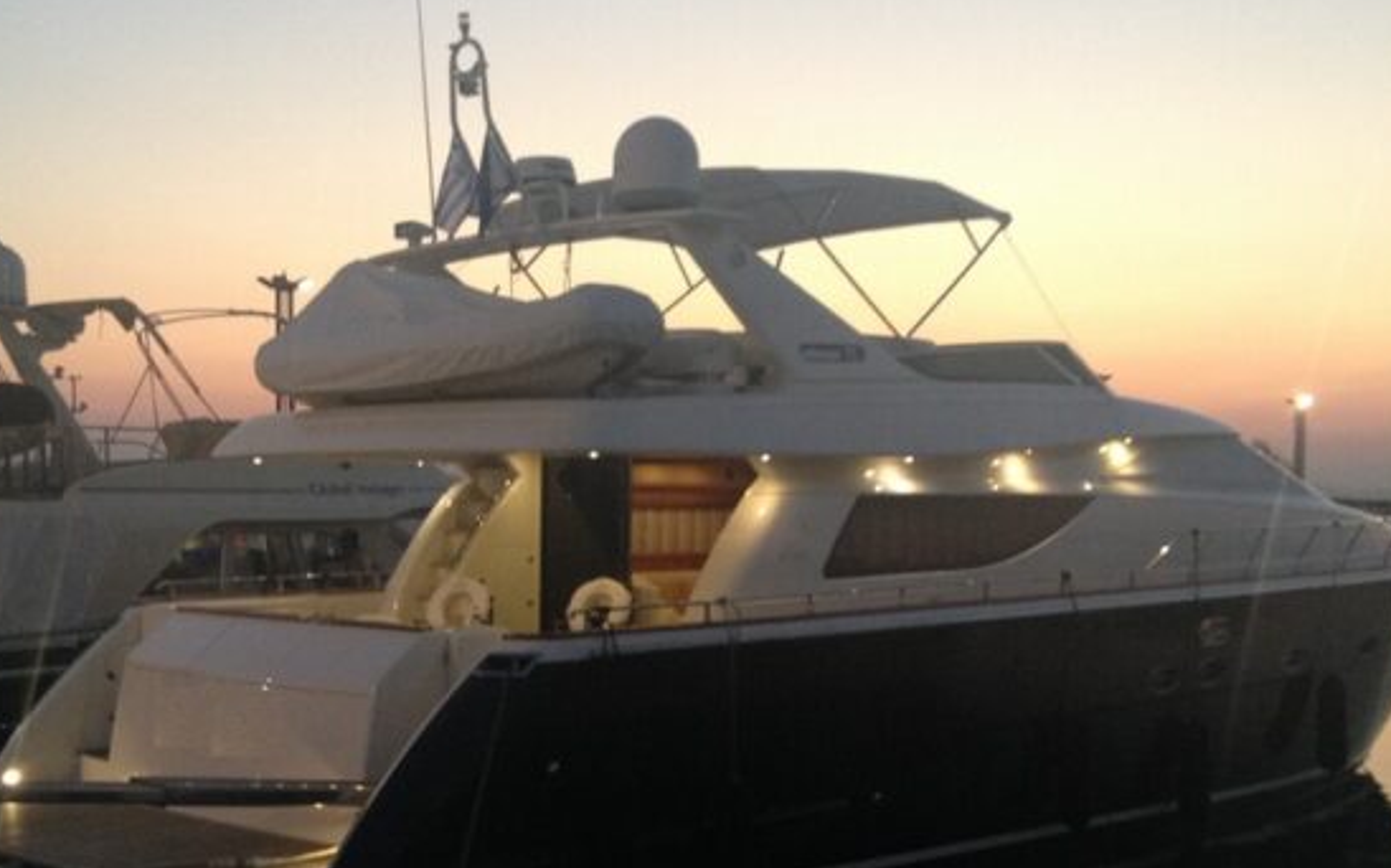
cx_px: 612
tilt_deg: -7.1
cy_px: 589
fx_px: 1970
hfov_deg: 38.8
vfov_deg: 24.7
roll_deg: -0.5
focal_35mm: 52
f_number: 2.4
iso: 160
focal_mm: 4.28
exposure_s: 1/20
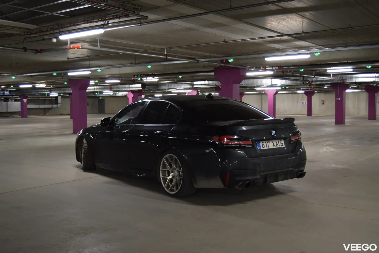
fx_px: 411
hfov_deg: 49.6
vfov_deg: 34.2
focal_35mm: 39
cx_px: 190
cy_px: 126
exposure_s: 1/60
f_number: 4
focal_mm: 26
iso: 1800
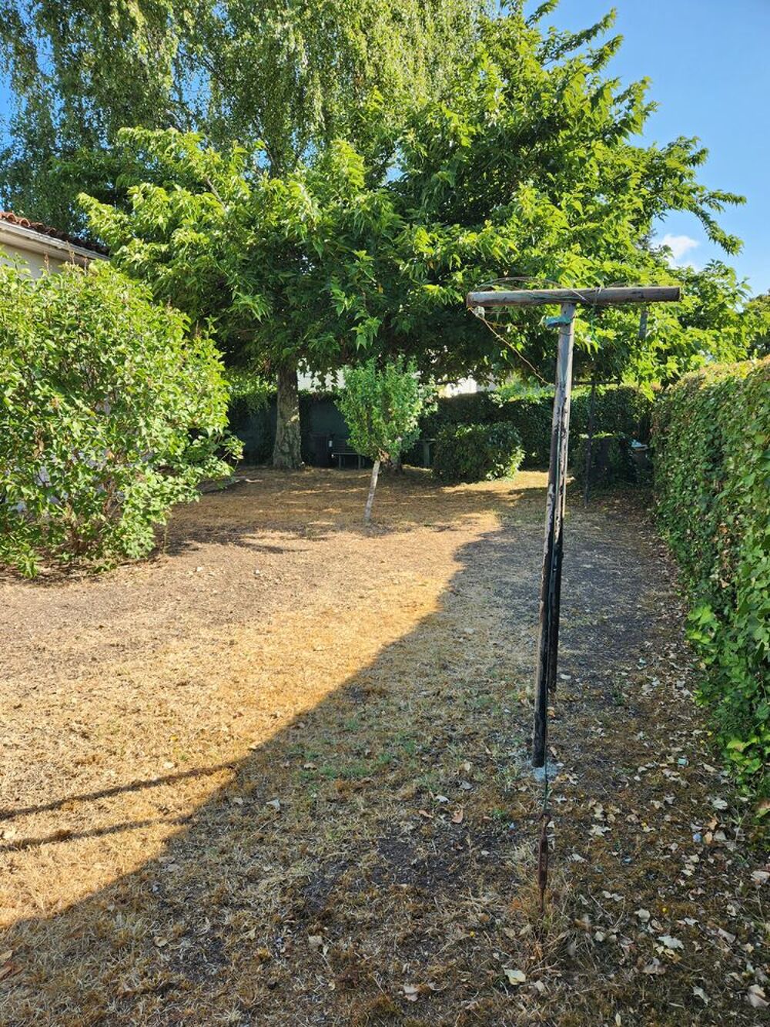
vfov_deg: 73.9
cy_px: 514
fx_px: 682
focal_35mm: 23
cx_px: 385
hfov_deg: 58.9
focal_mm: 5.4
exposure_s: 1/407
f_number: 1.8
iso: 20
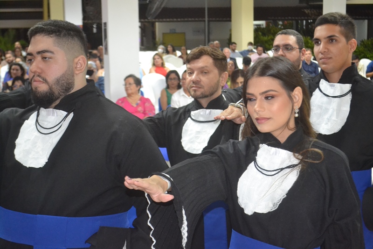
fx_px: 621
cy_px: 124
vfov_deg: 22.6
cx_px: 186
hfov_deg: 33.4
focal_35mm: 60
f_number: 5.3
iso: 3200
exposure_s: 1/60
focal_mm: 40
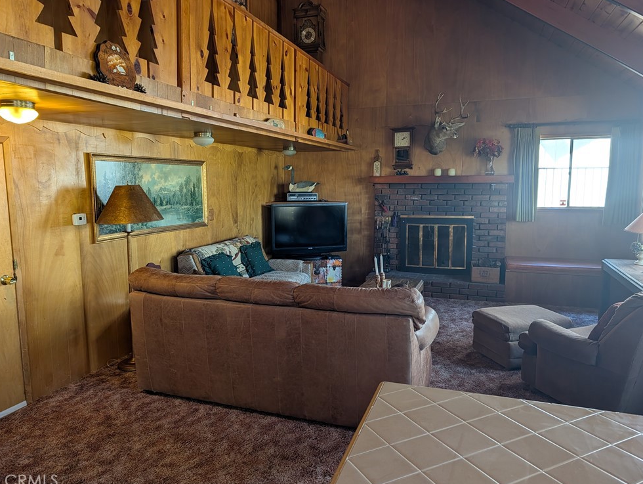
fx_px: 465
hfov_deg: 69.3
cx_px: 316
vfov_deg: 55.0
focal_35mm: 25
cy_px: 238
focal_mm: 6.9
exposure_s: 1/130
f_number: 1.68
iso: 129
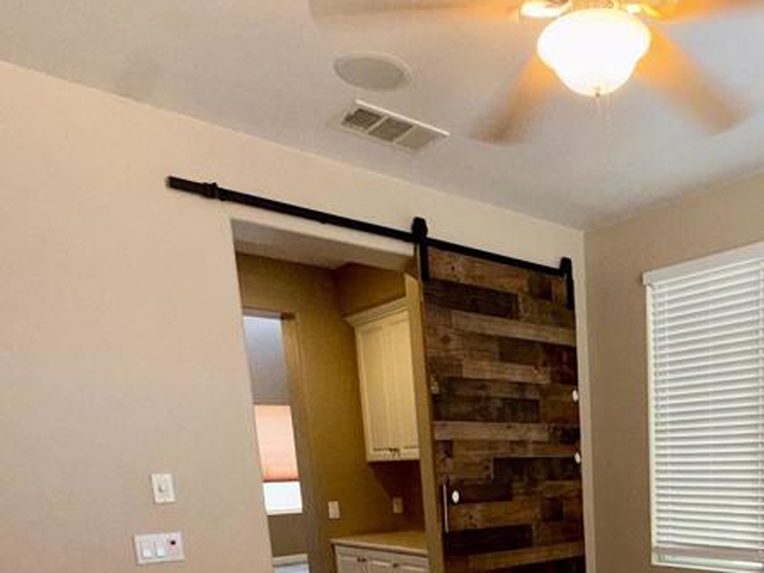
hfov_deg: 52.6
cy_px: 597
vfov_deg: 38.3
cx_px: 628
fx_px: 706
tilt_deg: -10.2
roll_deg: +1.5
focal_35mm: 32
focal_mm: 2.22
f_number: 2.2
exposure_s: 1/66
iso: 80
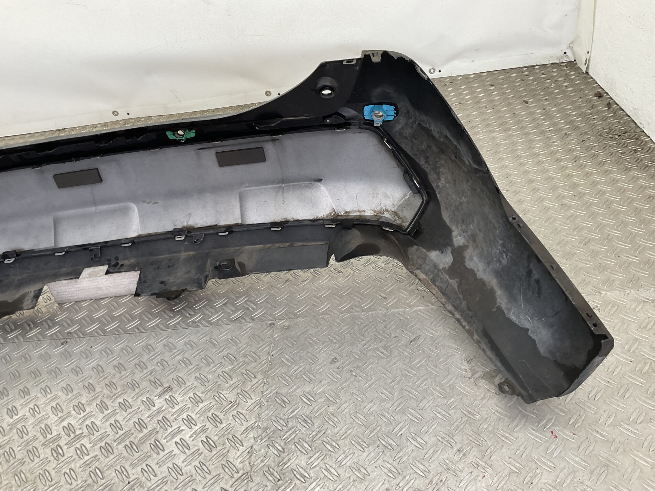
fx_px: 549
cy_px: 246
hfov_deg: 61.7
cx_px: 328
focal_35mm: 29
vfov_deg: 48.2
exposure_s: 1/100
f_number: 1.8
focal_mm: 3
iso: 25
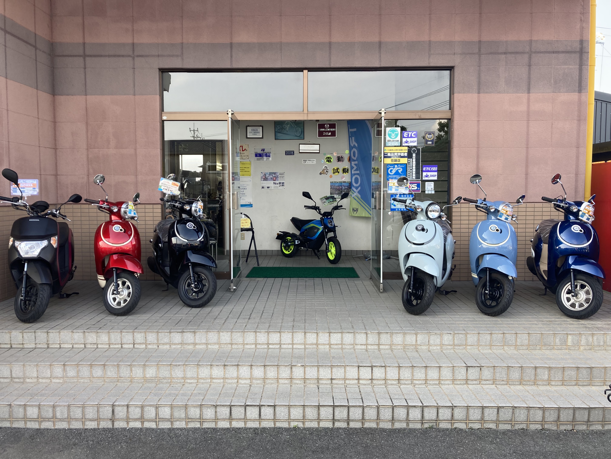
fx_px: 494
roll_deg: -0.5
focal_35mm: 28
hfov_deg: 63.4
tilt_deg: -2.5
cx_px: 306
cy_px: 230
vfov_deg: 49.7
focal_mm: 3.99
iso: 20
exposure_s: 1/173
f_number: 1.8
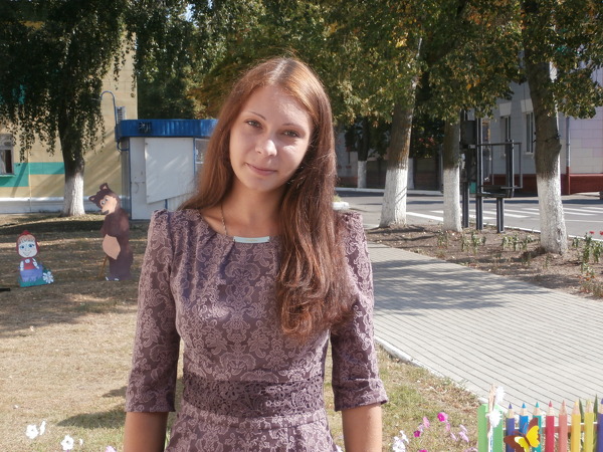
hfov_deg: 33.8
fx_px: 993
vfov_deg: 25.7
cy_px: 226
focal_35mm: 57
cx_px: 302
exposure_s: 1/320
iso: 100
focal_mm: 10.11
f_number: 4.5
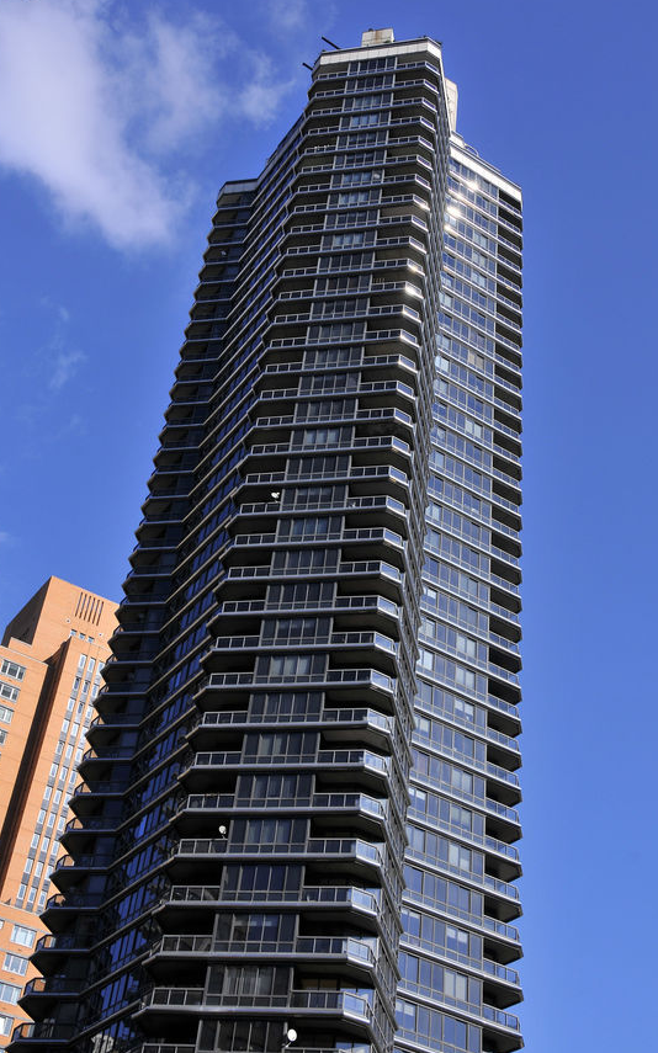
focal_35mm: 45
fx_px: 1292
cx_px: 320
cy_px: 507
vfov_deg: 44.4
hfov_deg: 28.6
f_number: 11
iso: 200
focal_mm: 28
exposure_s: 1/320
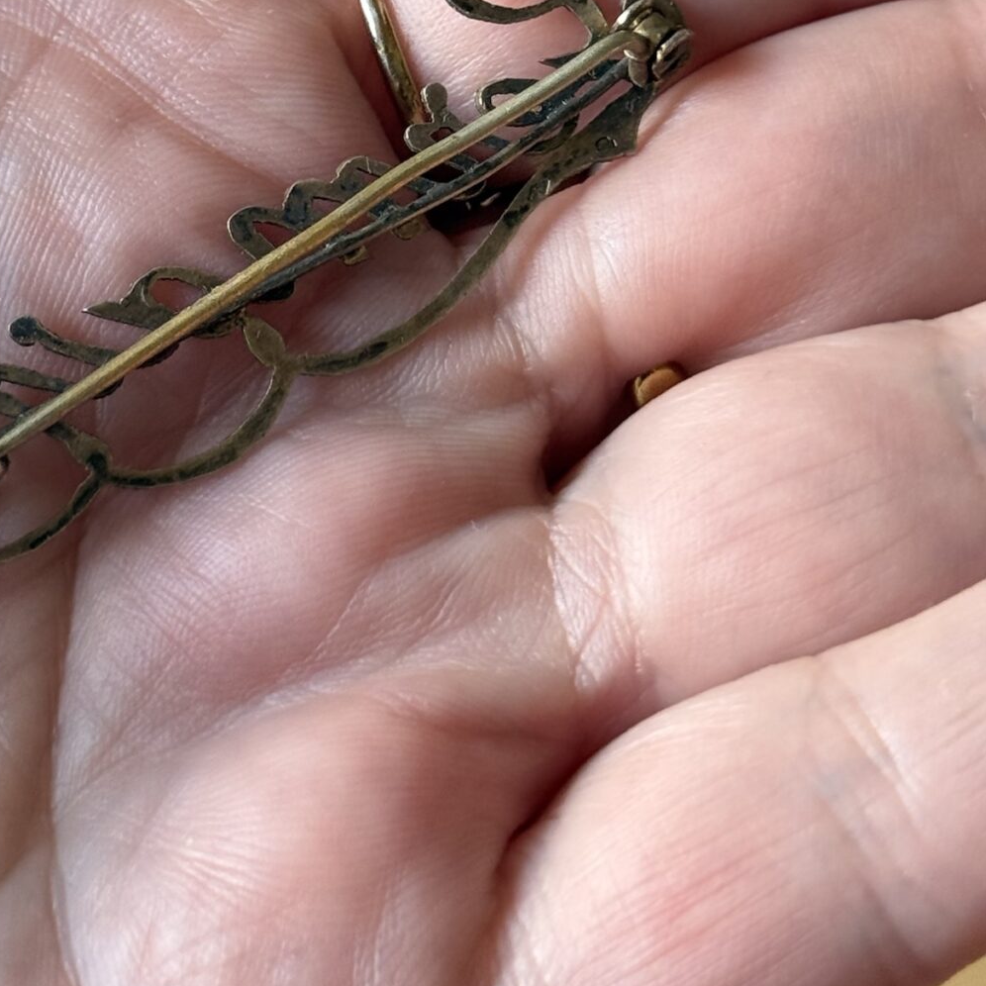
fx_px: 3513
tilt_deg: -67.6
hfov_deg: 15.9
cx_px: 306
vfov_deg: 15.8
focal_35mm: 109
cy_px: 76
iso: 100
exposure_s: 1/60
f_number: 1.78
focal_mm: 6.76
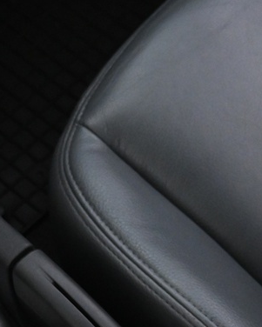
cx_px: 4
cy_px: 232
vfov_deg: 19.7
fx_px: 940
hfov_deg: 15.6
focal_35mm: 97
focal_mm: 16
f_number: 3.5
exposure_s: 1/25
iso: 2500
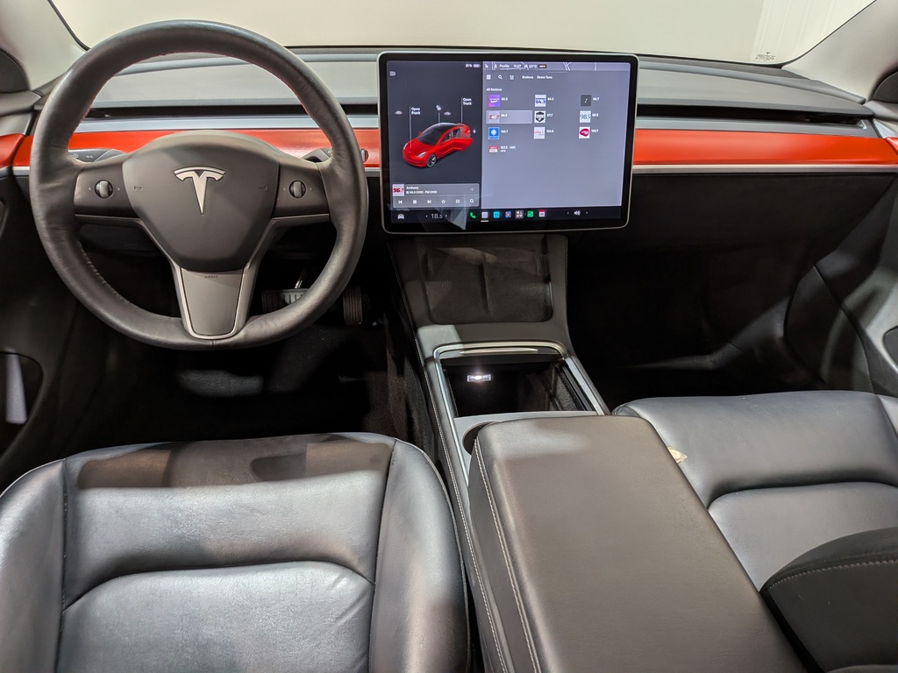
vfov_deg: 56.8
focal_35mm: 24
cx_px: 449
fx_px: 623
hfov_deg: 71.6
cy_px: 336
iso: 34
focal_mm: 4.53
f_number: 1.7
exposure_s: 1/120
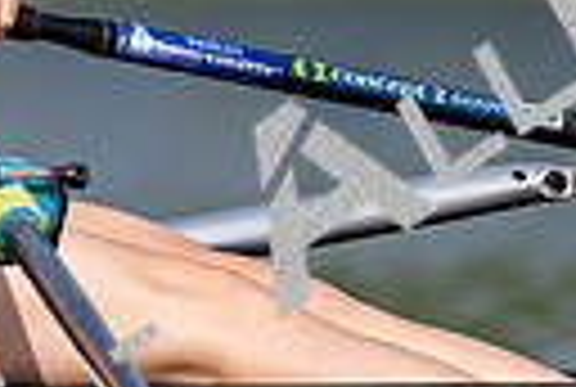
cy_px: -110
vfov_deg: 0.5
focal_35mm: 2713
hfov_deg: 0.8
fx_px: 43509
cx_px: -130
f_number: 4
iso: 220
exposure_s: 1/2500
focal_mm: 600
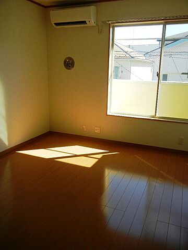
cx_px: 94
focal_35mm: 30
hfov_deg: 46.8
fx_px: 217
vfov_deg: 60.0
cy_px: 125
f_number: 3.5
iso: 160
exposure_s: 1/417
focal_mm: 5.4
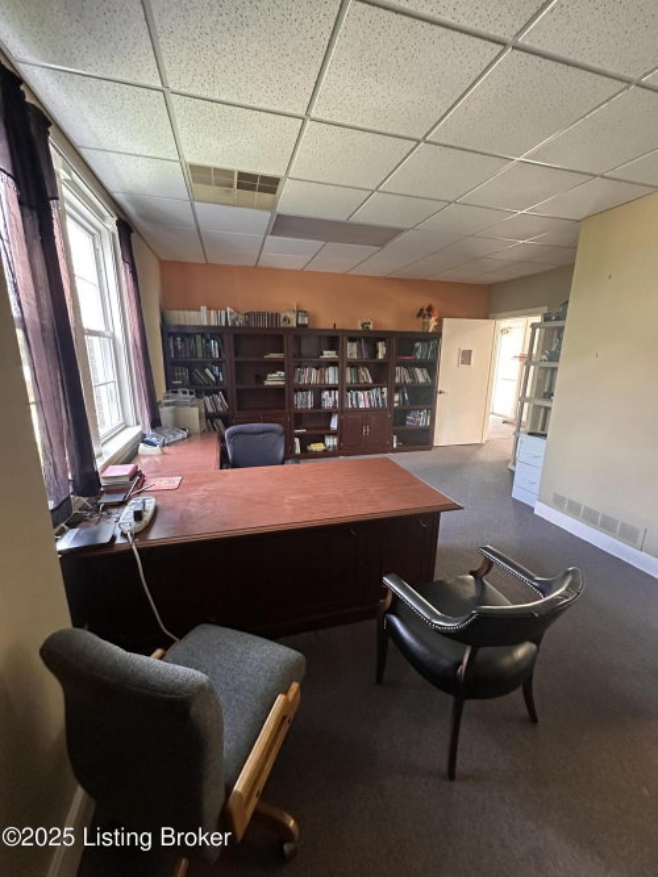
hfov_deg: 85.7
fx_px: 355
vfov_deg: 102.1
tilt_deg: -11.9
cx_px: 329
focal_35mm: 14
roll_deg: -1.9
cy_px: 438
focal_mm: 2.22
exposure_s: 1/40
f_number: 2.2
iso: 1000
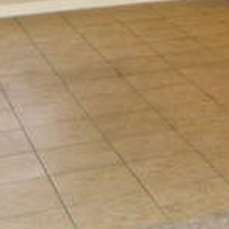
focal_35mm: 120
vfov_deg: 13.9
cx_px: 438
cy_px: -85
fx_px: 898
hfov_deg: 12.9
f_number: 2.8
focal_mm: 8.01
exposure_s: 1/50
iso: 200
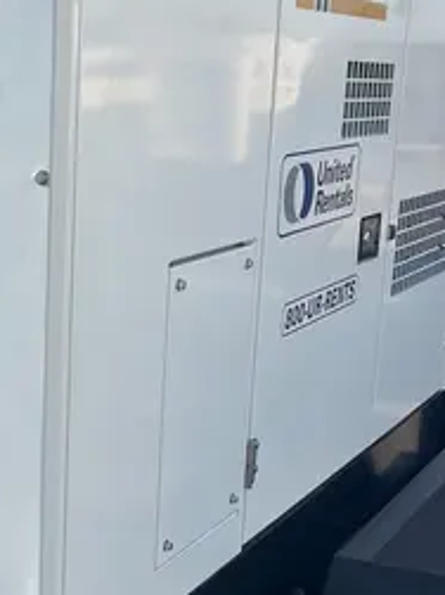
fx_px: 1304
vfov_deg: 25.5
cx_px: 19
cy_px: 423
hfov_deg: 18.9
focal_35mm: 76
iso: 50
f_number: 1.6
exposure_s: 1/2137
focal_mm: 5.1
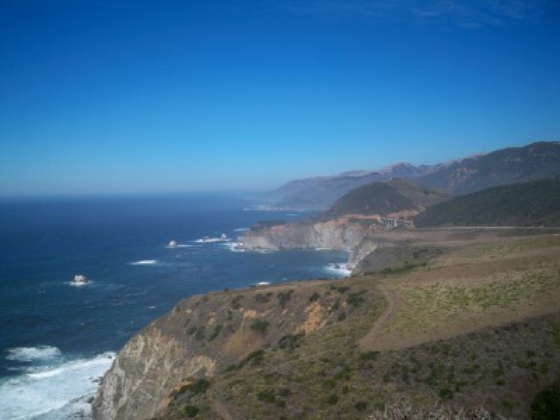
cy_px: 210
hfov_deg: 52.6
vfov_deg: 40.7
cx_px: 280
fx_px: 566
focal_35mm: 35
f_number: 4.7
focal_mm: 6.3
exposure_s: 1/640
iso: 64
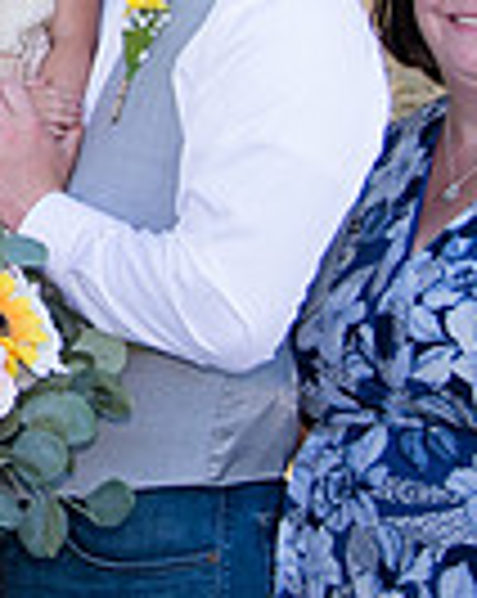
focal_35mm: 185
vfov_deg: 10.4
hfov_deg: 8.0
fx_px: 3272
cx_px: -385
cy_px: -17
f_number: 4
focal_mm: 35
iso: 250
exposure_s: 1/320
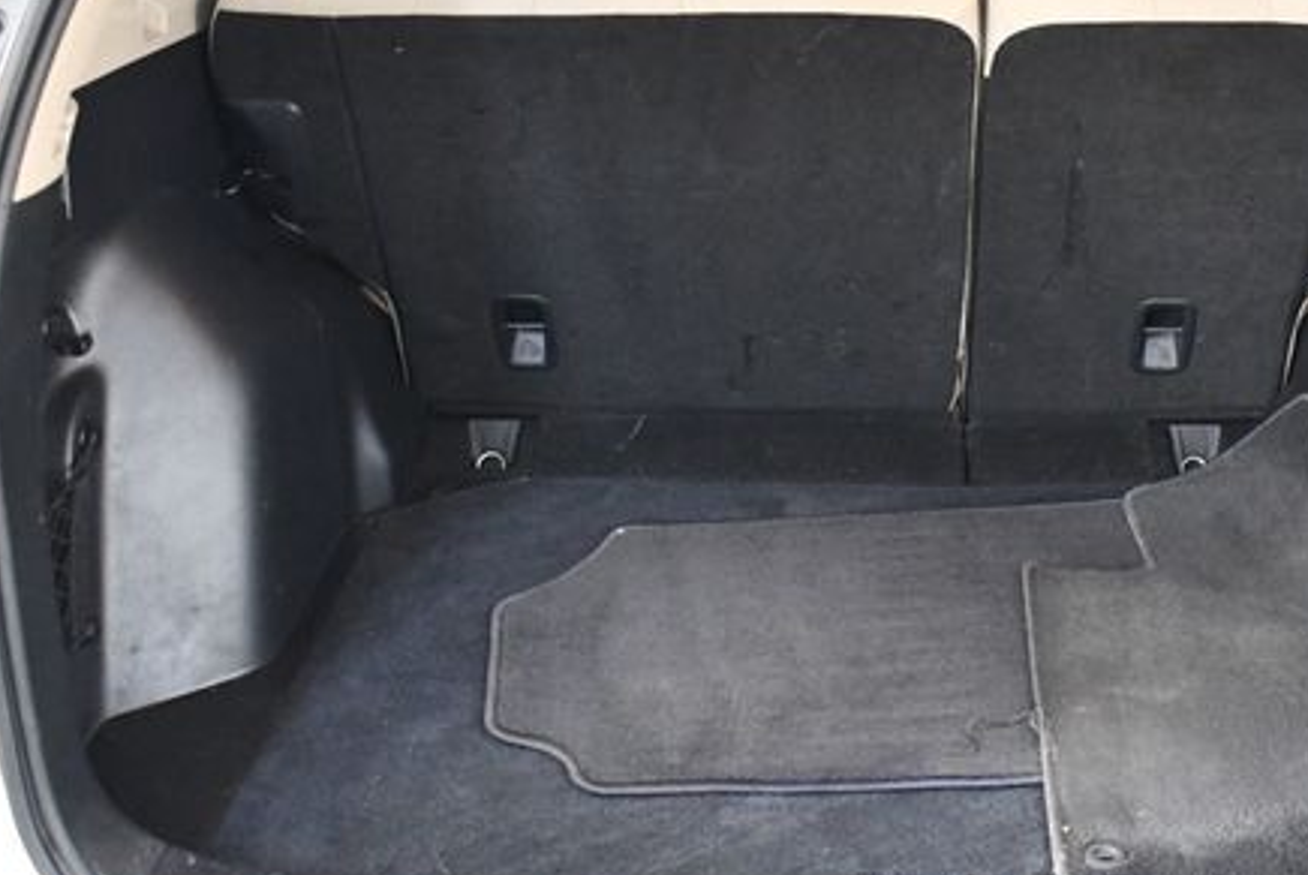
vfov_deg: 25.5
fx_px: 1928
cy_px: 313
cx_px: 821
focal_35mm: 53
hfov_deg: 37.2
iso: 4000
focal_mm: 18
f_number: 3.5
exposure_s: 1/60
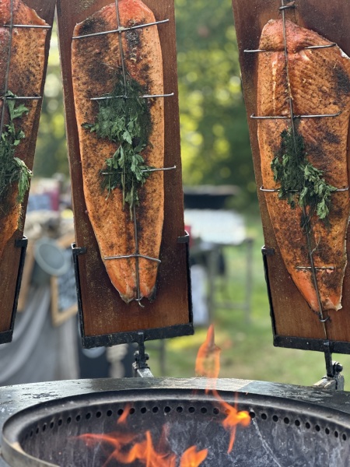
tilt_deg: -4.6
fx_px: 1038
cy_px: 234
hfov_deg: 19.1
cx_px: 175
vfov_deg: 25.3
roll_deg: -3.9
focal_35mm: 77
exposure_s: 1/121
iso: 100
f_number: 2.8
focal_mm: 9
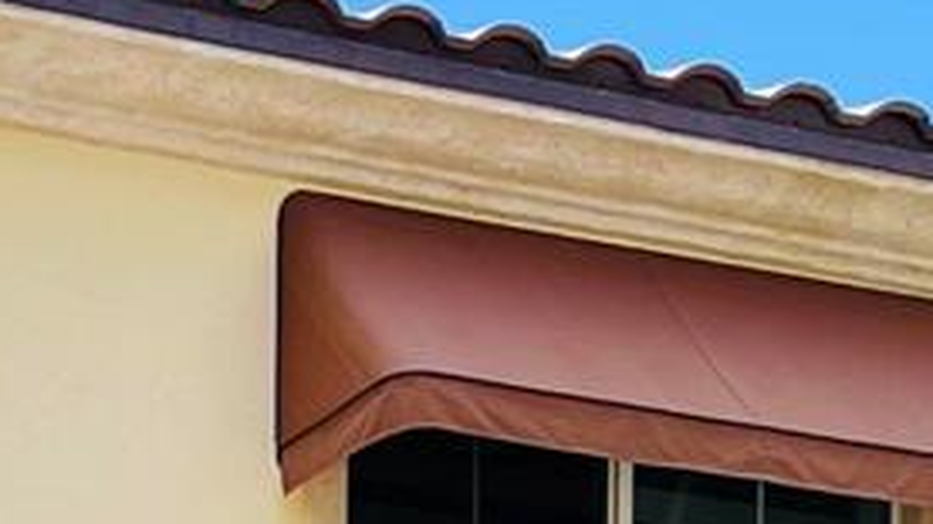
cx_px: -608
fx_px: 4056
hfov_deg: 12.3
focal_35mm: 164
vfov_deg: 6.5
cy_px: 1778
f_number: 1.6
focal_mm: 5.1
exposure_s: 1/1883
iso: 32
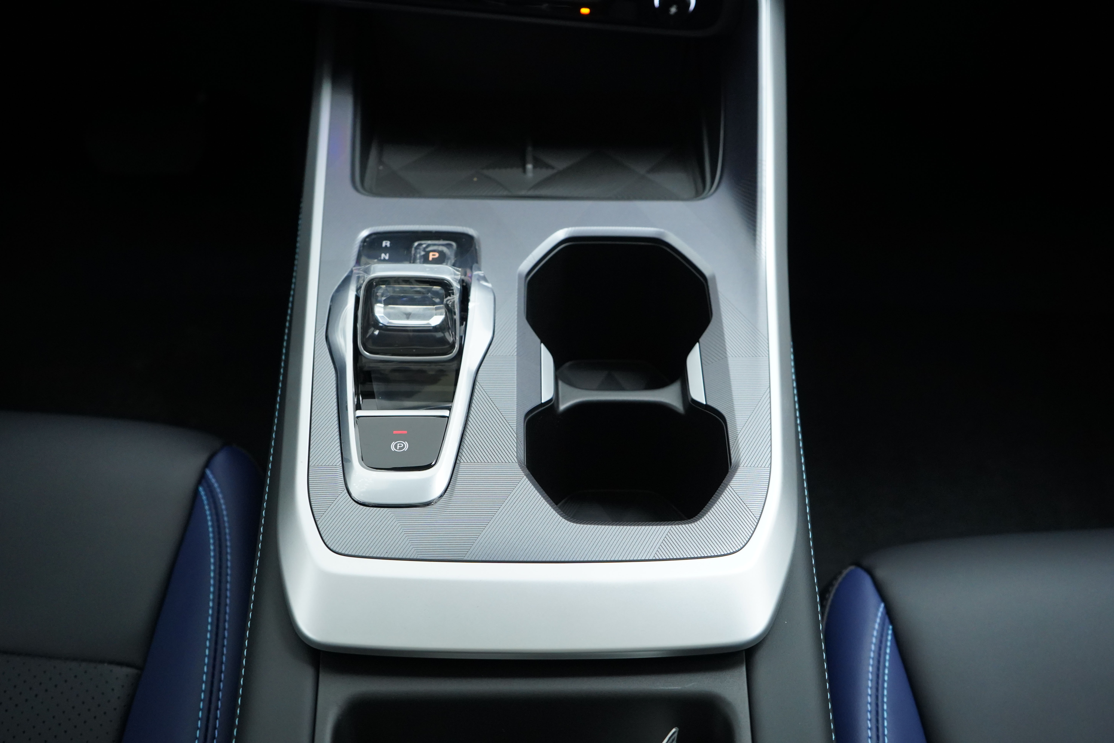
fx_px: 1300
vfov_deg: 31.9
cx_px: 557
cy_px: 372
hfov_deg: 46.4
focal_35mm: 42
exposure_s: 1/60
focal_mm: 42
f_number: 5.6
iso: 2500
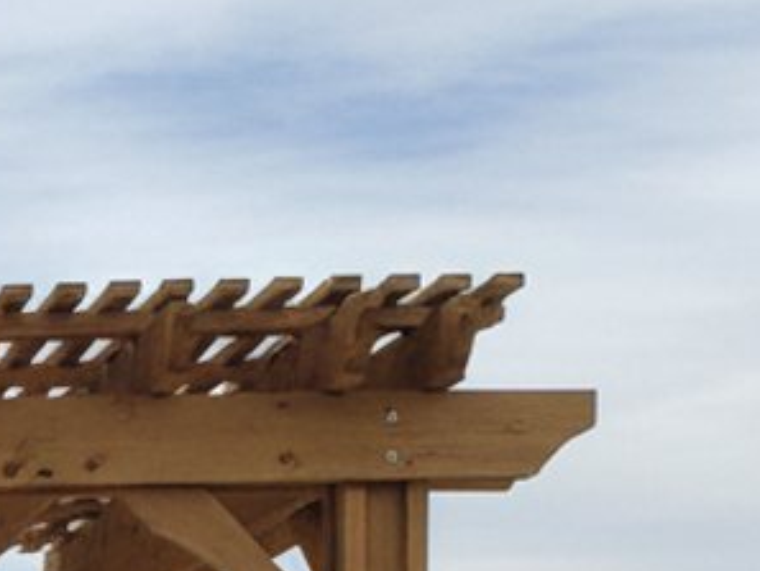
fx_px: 2043
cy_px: 896
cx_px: -627
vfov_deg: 14.6
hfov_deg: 17.1
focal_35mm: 93
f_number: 1.8
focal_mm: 6.4
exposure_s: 1/1263
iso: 451
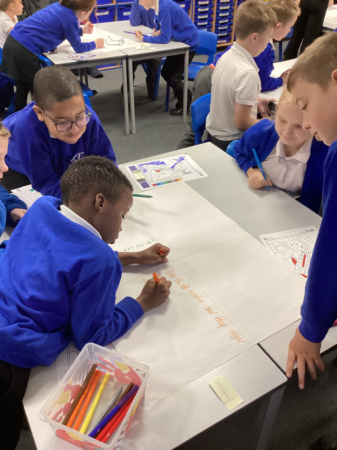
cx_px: 168
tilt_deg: -37.2
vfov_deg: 58.4
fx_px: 402
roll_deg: +0.1
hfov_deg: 45.4
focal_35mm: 31
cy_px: 225
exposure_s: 1/50
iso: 200
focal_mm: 3.3
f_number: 2.4
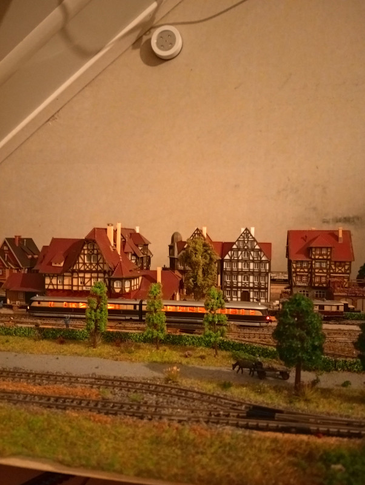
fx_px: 393
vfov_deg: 63.4
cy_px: 242
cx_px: 182
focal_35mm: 28
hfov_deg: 49.8
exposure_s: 1/33.3
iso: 4125
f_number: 1.8
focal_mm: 3.98
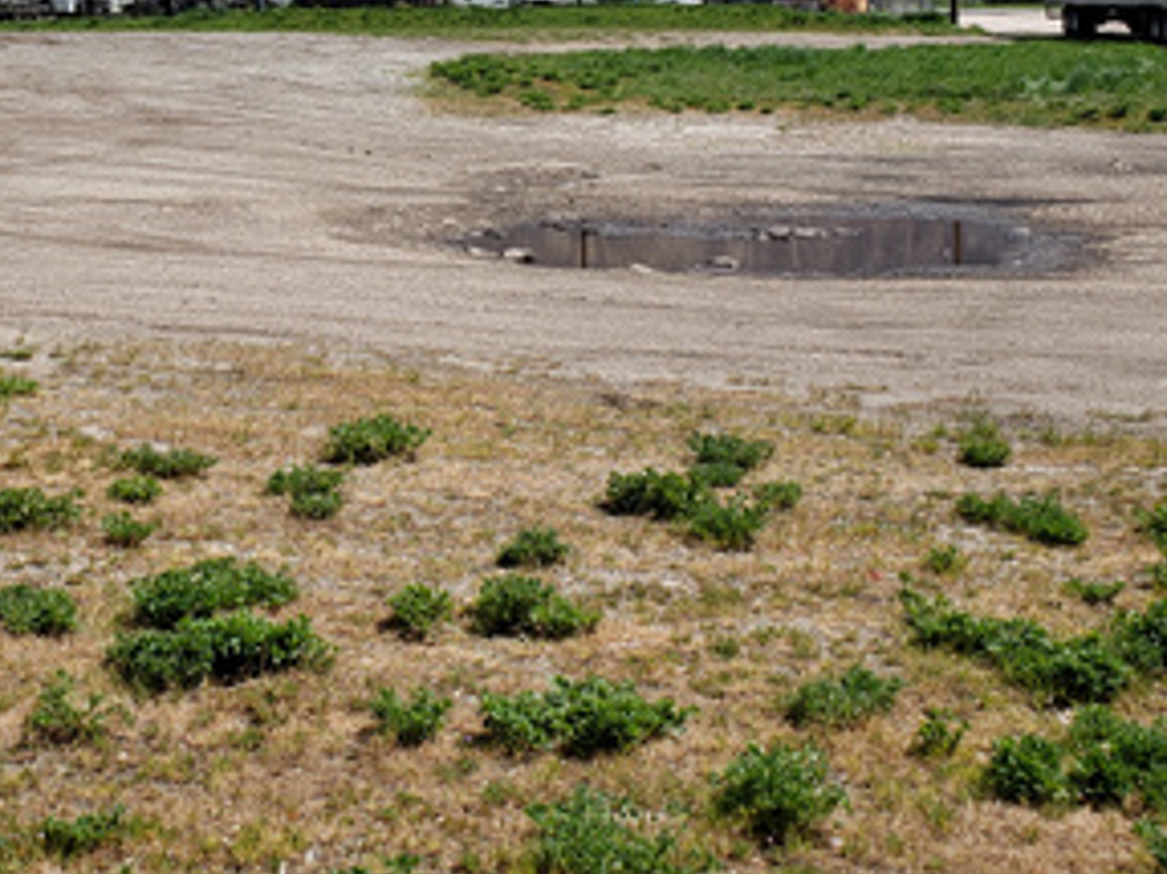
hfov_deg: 32.5
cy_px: 122
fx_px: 1955
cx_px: 272
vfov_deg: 24.6
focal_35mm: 58
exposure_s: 1/1650
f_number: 2.4
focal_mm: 4.3
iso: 50
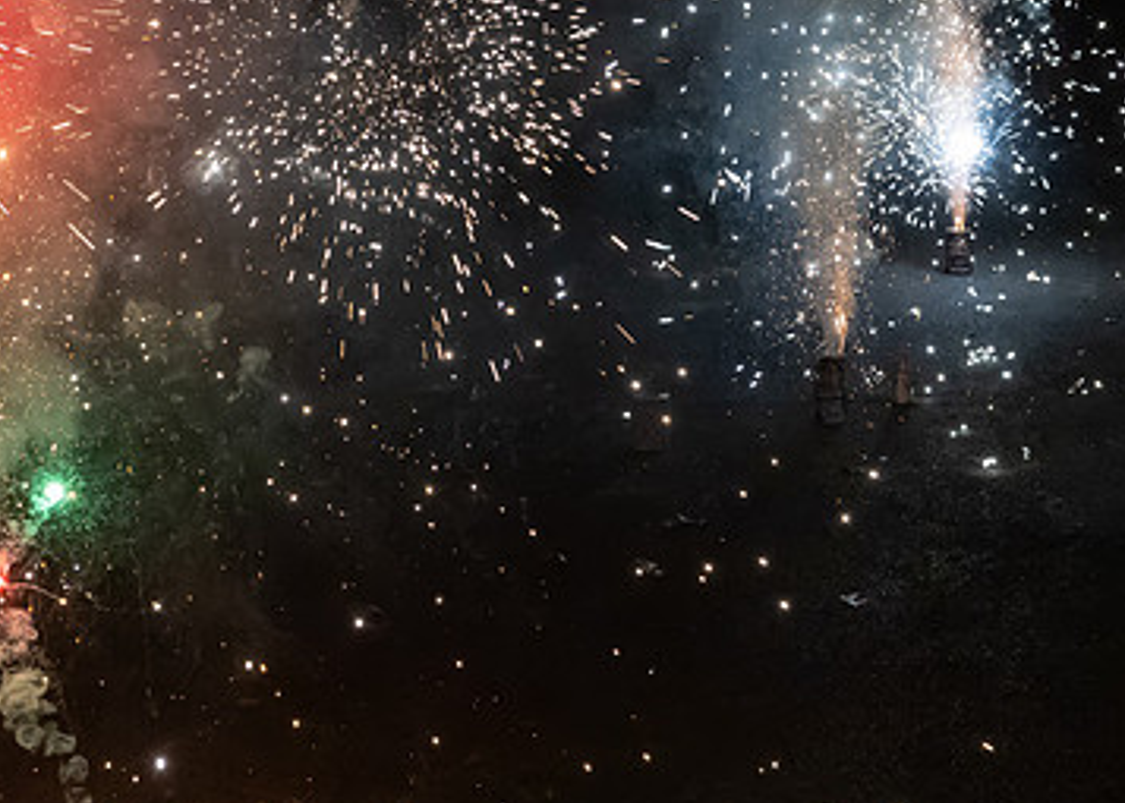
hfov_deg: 27.5
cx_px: 501
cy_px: 54
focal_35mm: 72
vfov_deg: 19.4
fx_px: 2300
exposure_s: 1/400
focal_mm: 24
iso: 4000
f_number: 7.1
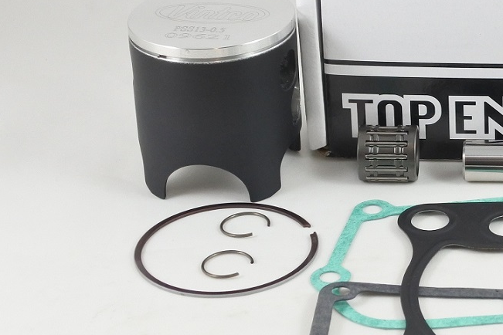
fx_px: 1397
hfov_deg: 19.9
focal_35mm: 100
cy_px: 48
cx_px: 487
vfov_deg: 13.6
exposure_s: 1/125
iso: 560
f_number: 4
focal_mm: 14.3
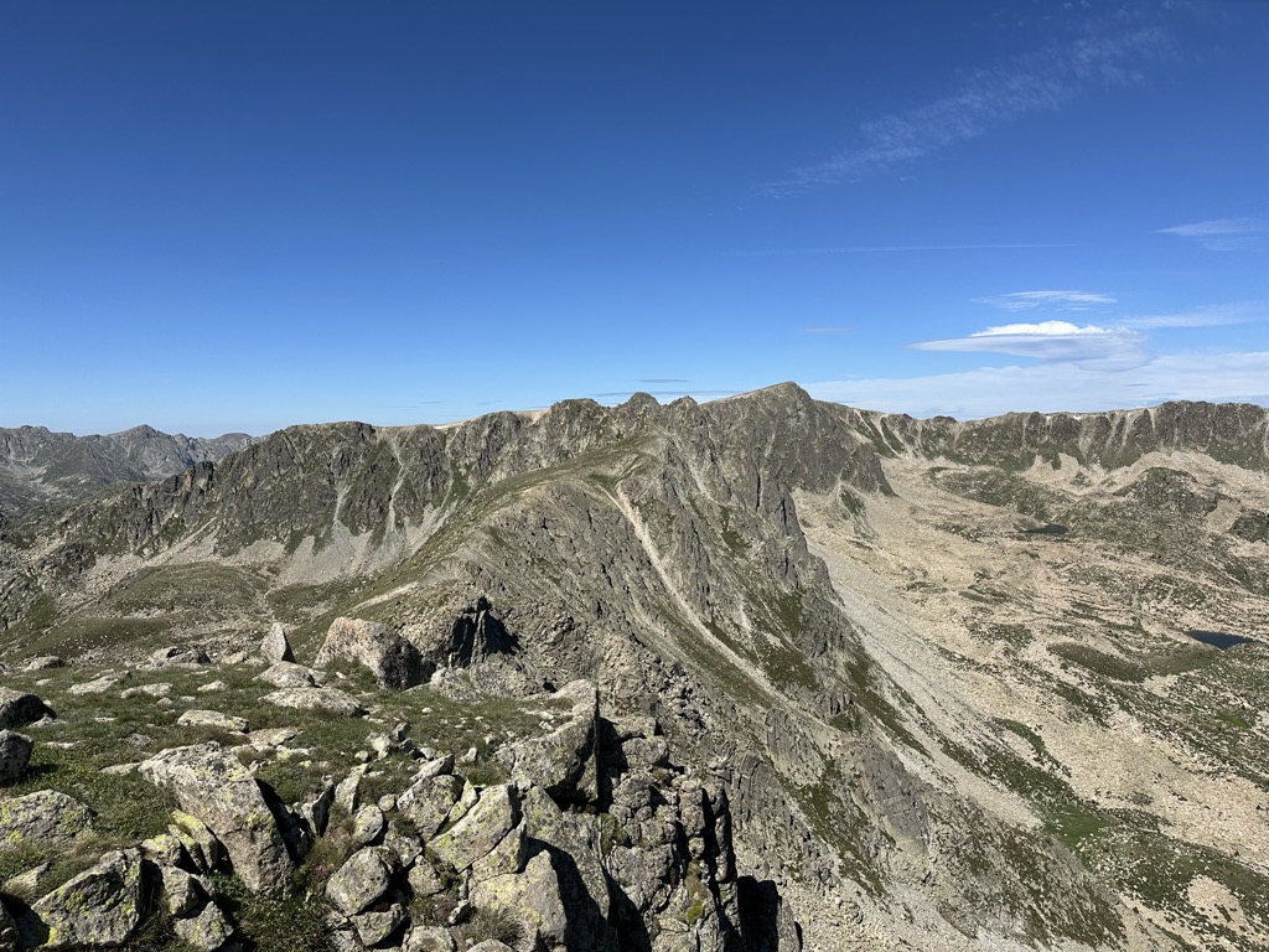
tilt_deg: -4.5
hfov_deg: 71.6
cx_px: 634
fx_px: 880
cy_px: 476
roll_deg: +0.7
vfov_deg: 56.8
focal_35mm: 24
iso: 80
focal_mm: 6.86
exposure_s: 1/6623
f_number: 1.78
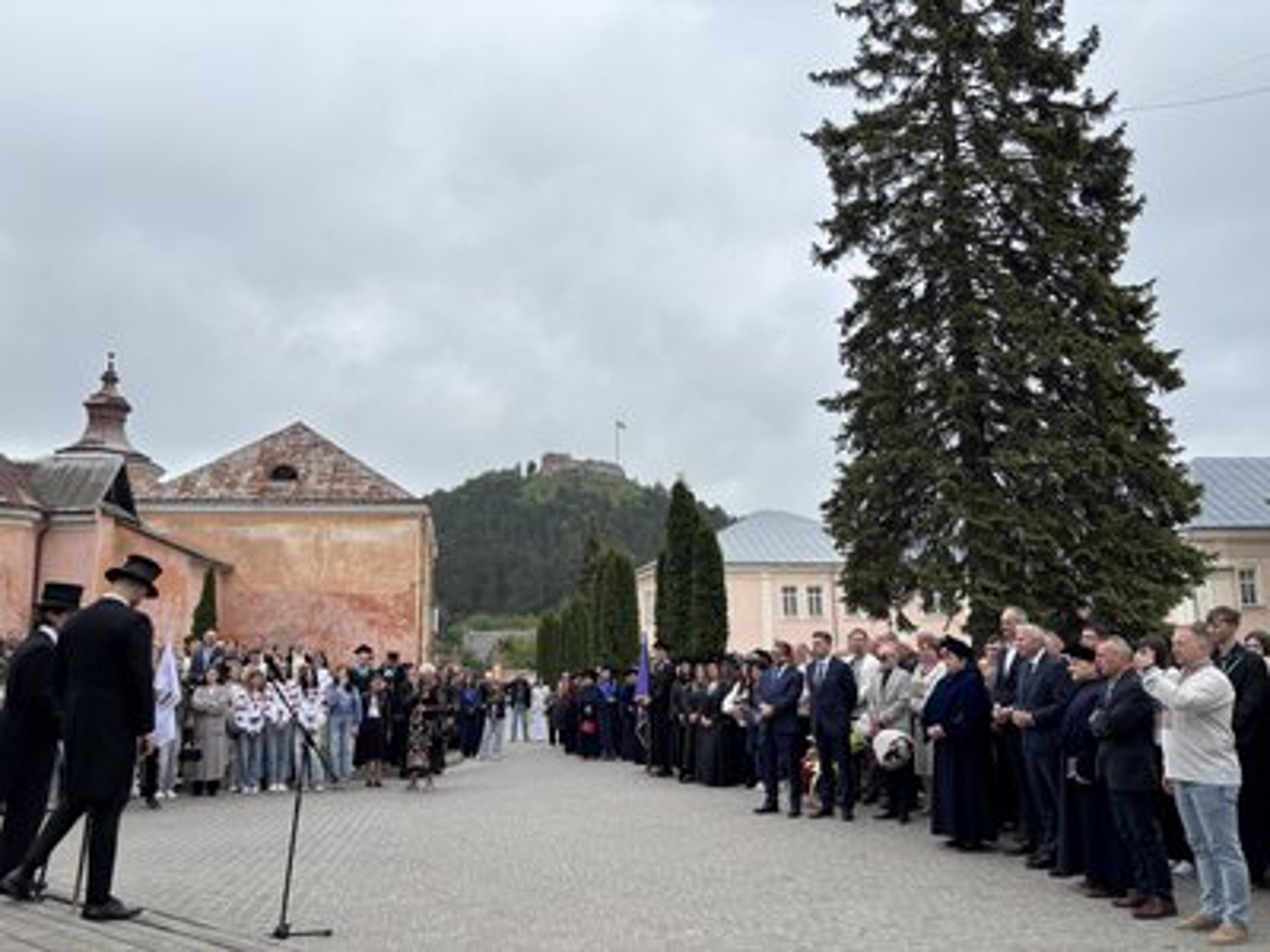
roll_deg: +1.5
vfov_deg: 53.1
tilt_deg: +8.7
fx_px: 954
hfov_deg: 67.3
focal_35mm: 26
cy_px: 476
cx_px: 635
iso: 50
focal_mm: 5.96
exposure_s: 1/4082
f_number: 1.6
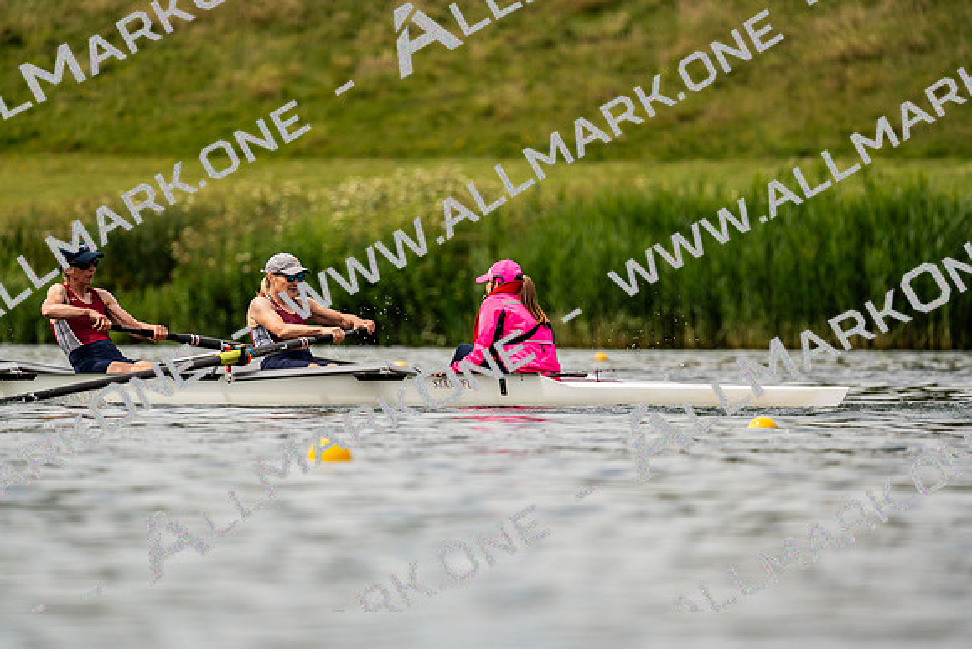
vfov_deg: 2.3
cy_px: 324
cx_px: 486
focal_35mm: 600
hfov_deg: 3.4
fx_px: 16203
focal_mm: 600
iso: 200
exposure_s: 1/2000
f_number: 6.3
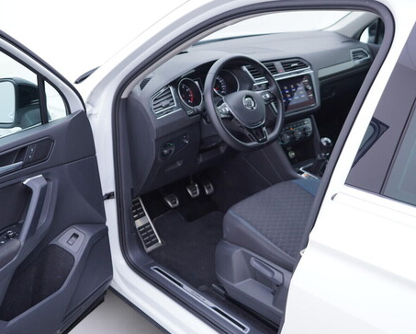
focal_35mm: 41
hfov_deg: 44.5
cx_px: 248
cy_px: 167
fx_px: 505
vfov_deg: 36.5
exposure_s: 1/40
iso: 125
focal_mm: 24
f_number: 2.8
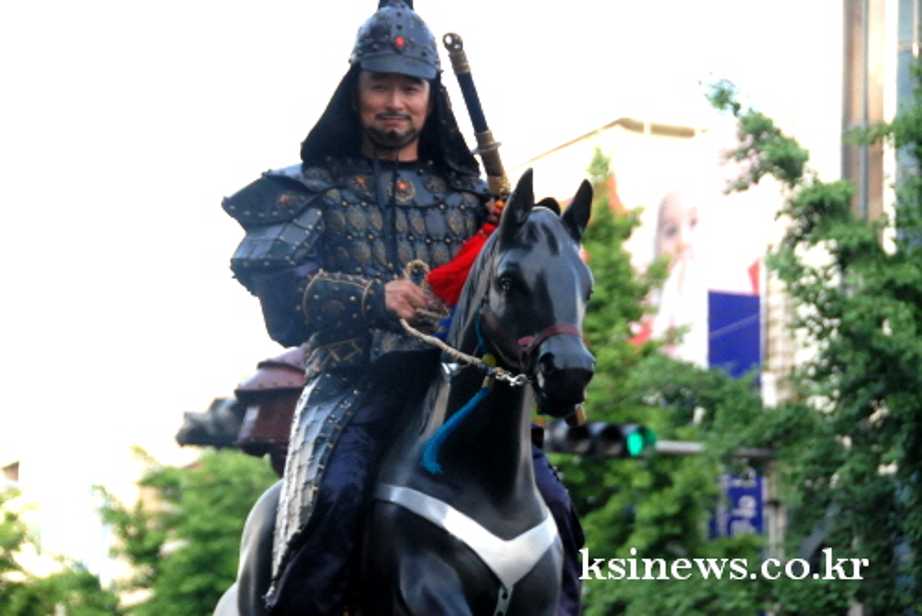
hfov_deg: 18.2
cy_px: 308
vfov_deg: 12.2
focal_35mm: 112
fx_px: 2883
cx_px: 461
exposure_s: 1/400
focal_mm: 75
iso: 800
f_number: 5.3
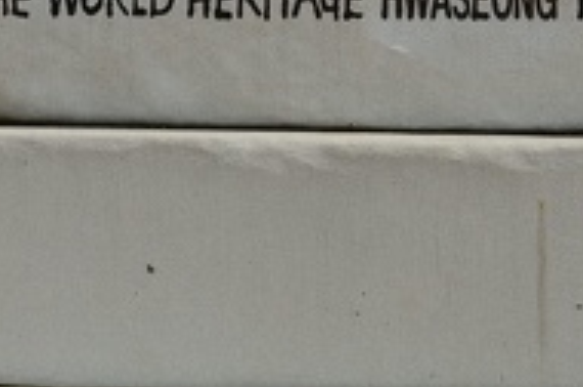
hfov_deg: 8.0
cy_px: -31
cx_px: 230
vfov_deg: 5.3
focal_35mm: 259
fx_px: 4187
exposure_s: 1/250
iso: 100
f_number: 8
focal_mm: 62
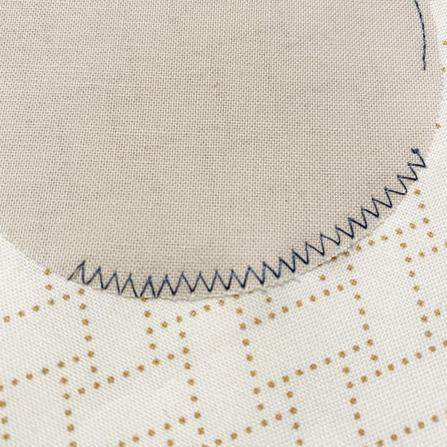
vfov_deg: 52.5
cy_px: 203
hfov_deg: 52.5
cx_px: 225
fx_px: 453
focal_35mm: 31
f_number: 1.8
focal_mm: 4.2
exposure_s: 1/50
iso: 100
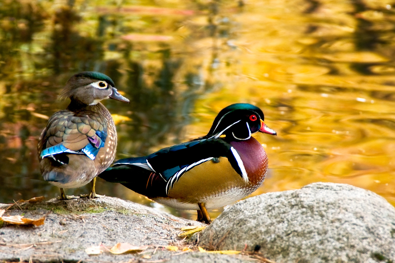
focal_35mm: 180
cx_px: 198
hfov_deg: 11.4
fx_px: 1975
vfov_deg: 7.6
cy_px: 132
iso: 400
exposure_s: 1/80
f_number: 5.6
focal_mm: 120
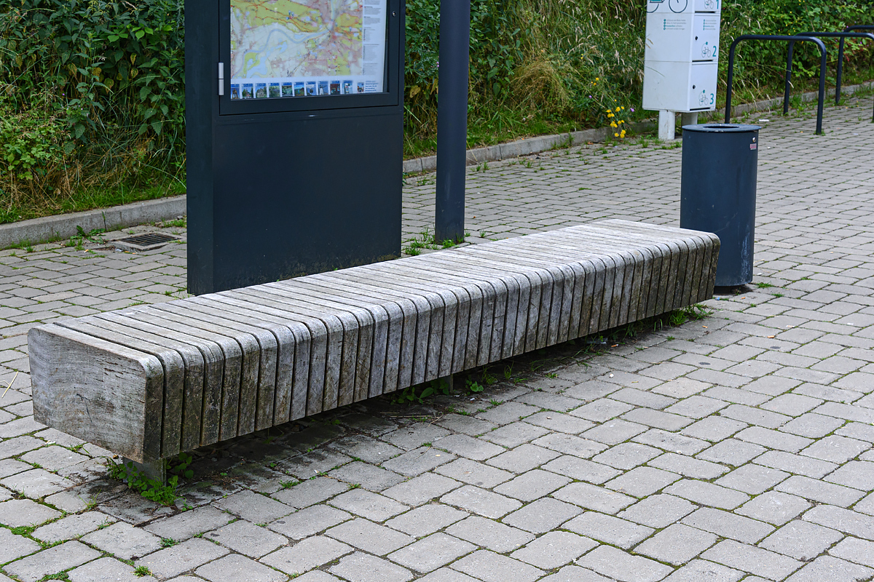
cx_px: 437
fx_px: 1092
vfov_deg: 29.9
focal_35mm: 45
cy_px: 291
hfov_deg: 43.6
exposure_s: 1/500
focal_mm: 30
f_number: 8
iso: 200
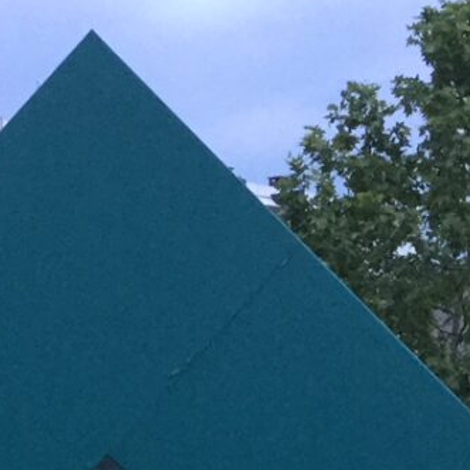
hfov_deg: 13.7
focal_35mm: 127
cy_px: 758
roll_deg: -0.4
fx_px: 1951
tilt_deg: -7.8
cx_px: 122
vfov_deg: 12.8
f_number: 2.4
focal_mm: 3.3
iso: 125
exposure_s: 1/33
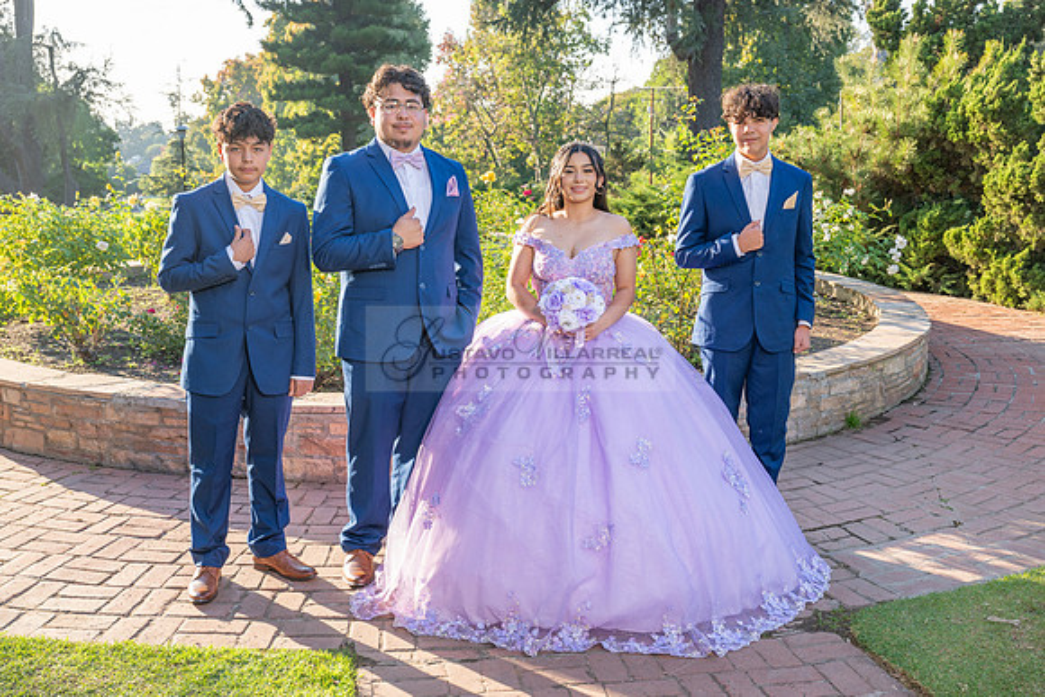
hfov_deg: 51.9
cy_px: 348
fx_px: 1074
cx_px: 522
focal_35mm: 37
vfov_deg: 36.0
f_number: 5.6
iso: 200
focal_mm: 37
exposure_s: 1/200
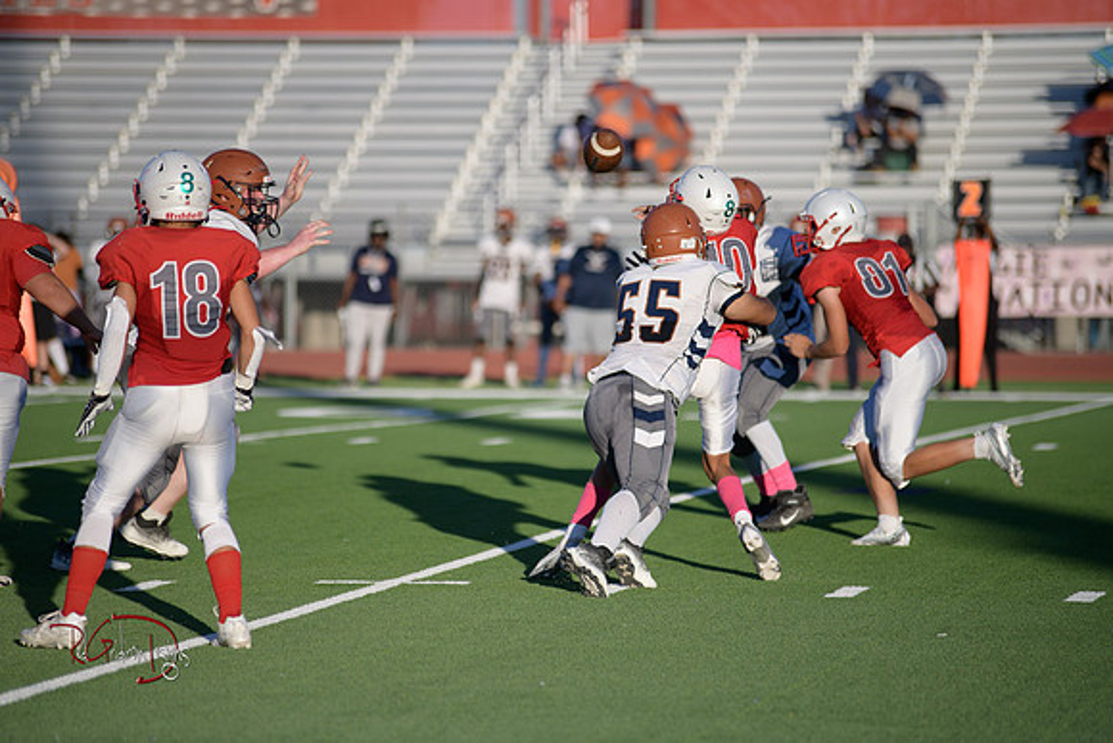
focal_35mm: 200
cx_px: 556
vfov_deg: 6.9
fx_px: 6184
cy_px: 372
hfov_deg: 10.3
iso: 250
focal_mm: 200
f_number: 2.8
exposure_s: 1/5000
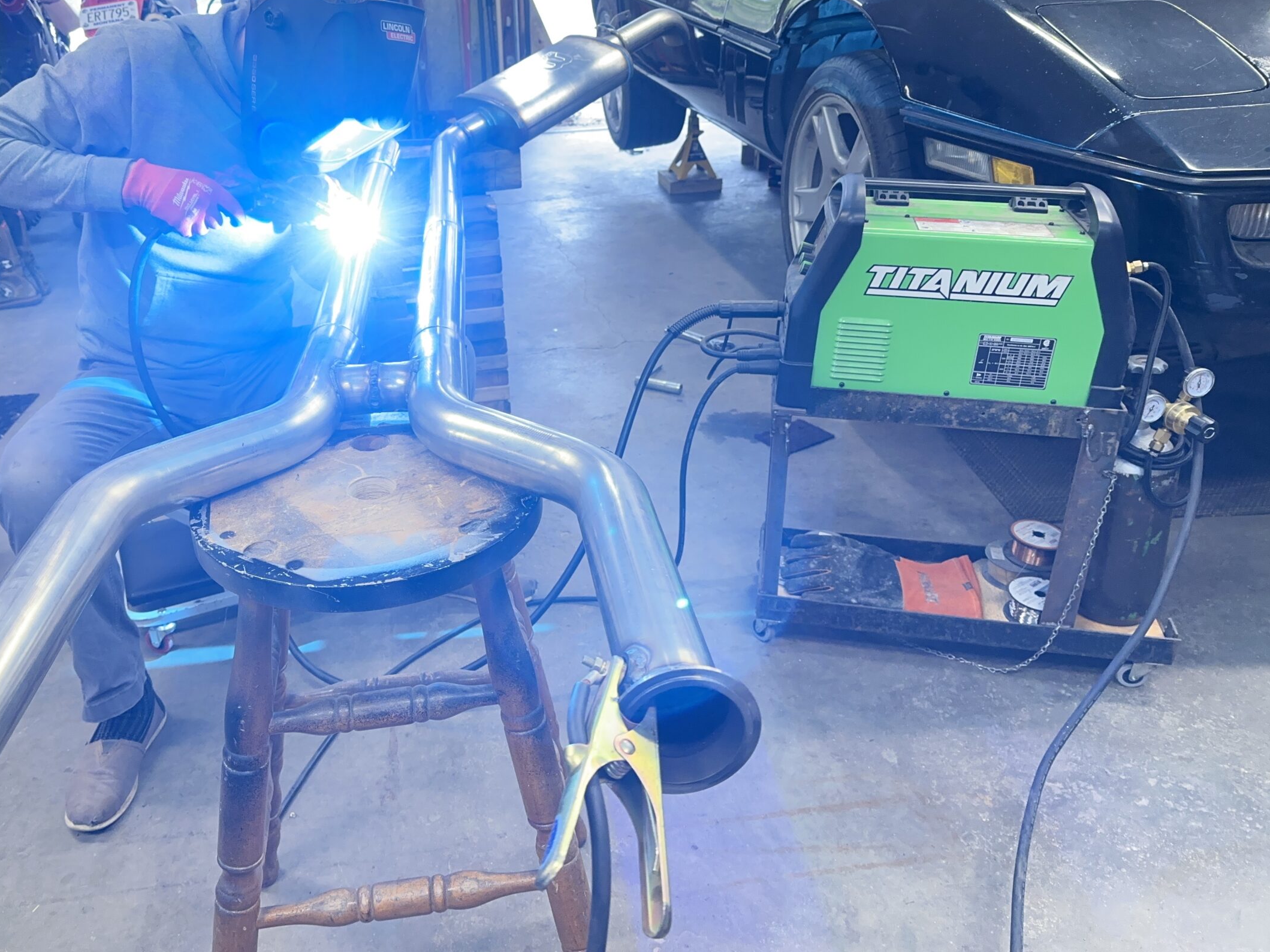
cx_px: 515
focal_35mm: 29
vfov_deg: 48.1
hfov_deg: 61.2
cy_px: 406
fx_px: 1064
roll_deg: +3.0
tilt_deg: -25.8
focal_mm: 6.86
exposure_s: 1/120
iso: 200
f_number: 1.78
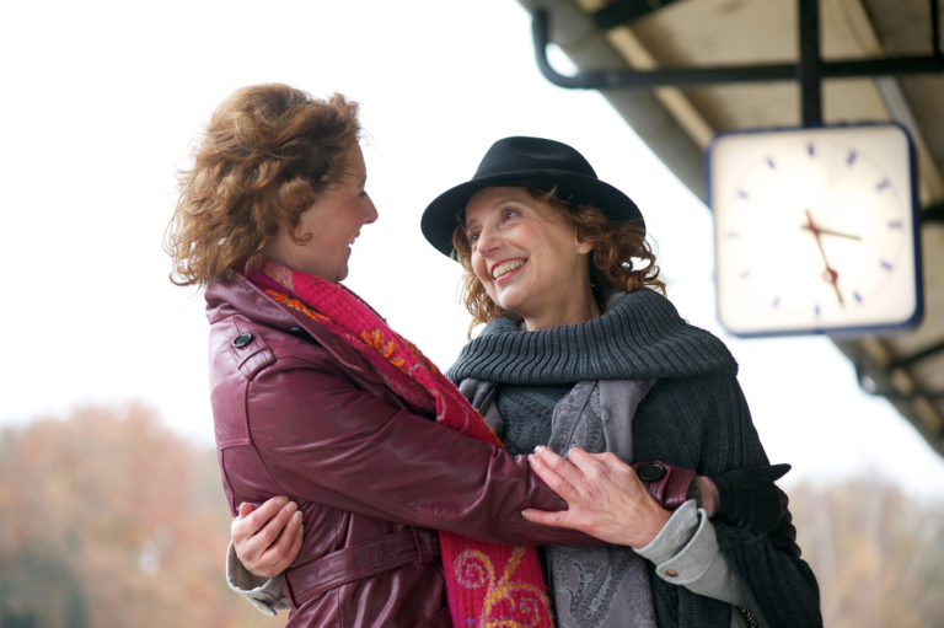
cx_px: 472
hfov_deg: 19.5
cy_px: 314
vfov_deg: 13.0
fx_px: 2751
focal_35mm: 105
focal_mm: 105
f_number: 3.2
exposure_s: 1/100
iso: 320
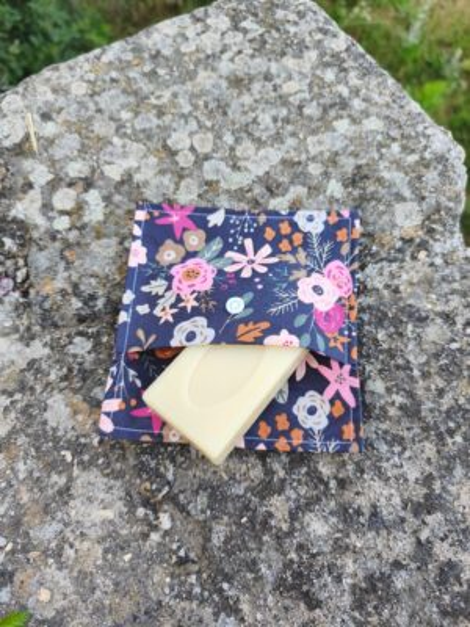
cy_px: 314
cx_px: 235
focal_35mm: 23
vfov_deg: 73.9
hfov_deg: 58.9
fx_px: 416
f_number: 1.65
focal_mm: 6.18
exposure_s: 1/99.9
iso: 160
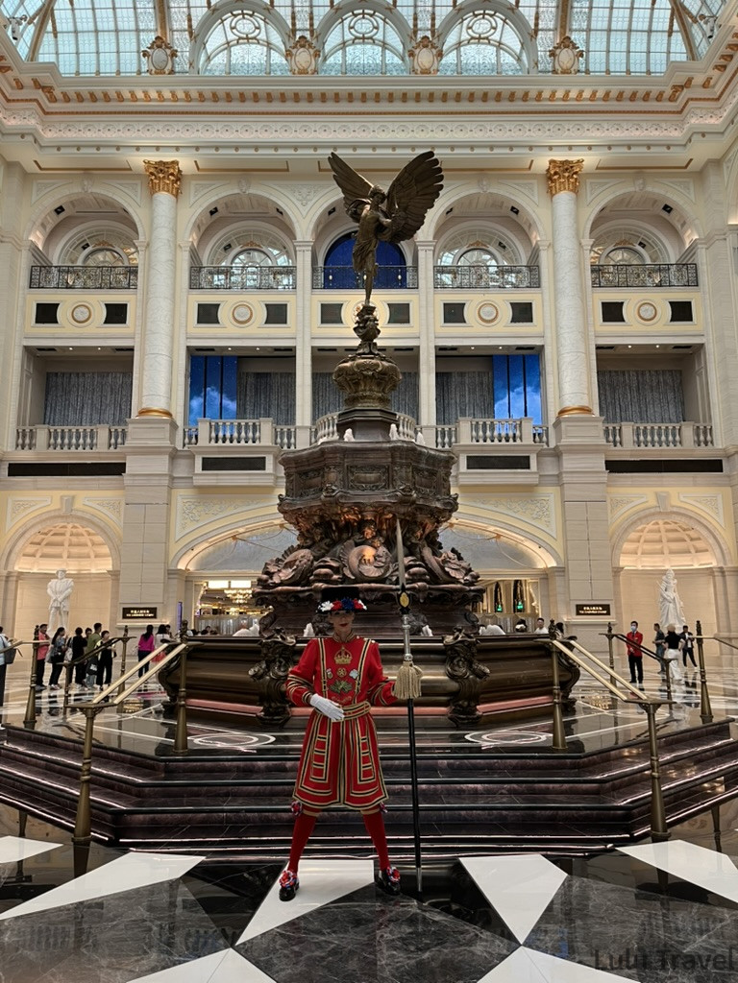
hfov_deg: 53.1
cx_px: 369
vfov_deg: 67.3
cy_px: 492
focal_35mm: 26
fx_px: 739
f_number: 1.6
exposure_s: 1/50
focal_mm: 5.1
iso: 80
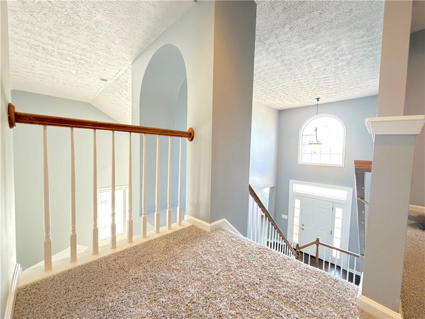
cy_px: 160
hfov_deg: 102.1
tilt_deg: -2.5
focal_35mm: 14
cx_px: 212
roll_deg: -0.8
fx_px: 172
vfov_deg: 85.7
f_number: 2.2
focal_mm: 2.22
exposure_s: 1/60
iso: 1000
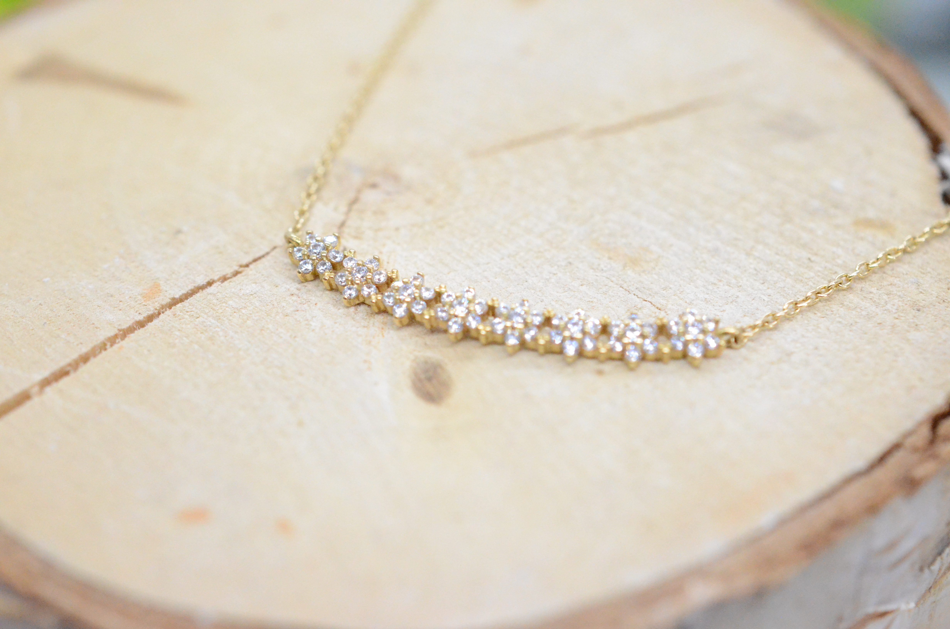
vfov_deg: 22.5
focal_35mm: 60
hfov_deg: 33.5
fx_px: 1580
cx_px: 475
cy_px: 314
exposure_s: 1/2500
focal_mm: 40
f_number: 6.3
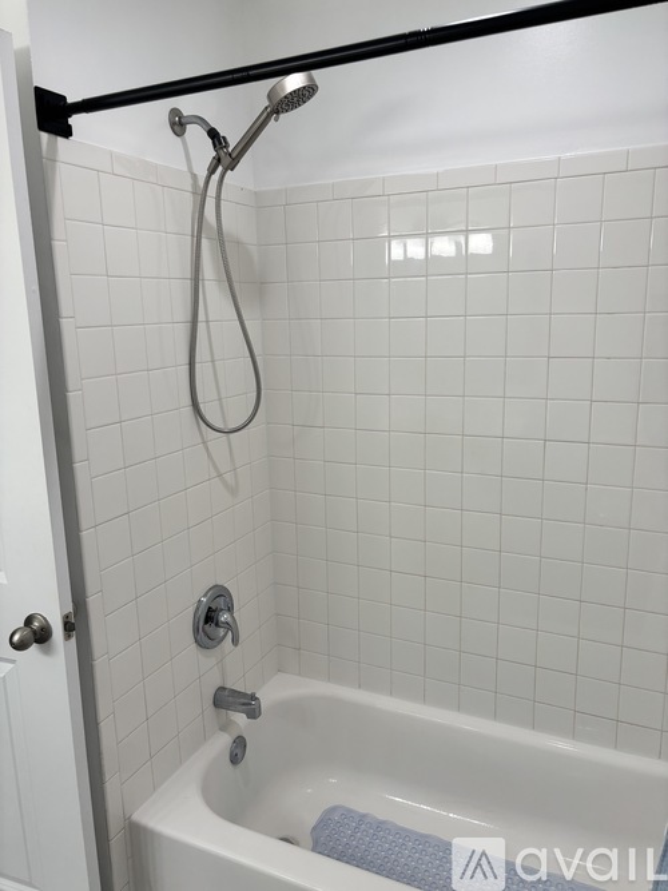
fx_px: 669
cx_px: 334
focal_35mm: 26
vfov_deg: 67.3
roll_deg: +0.7
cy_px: 446
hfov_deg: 53.0
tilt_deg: -11.5
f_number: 1.6
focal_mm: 5.96
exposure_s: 1/120
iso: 80
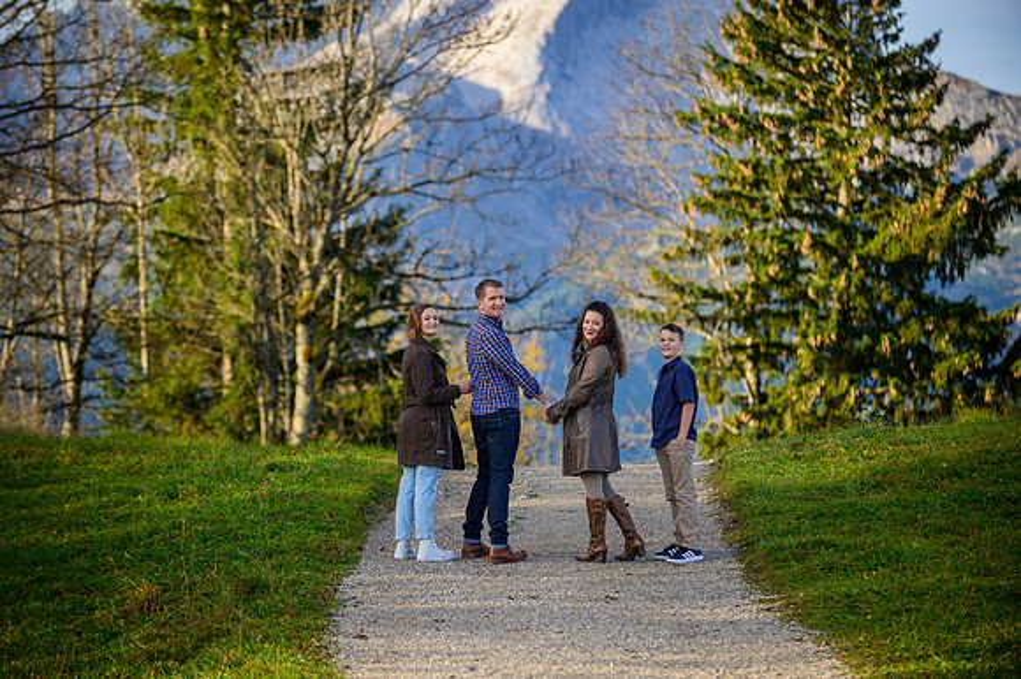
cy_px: 340
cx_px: 510
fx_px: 4252
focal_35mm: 150
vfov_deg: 9.1
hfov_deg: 13.7
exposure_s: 1/800
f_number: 3.2
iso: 100
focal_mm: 150
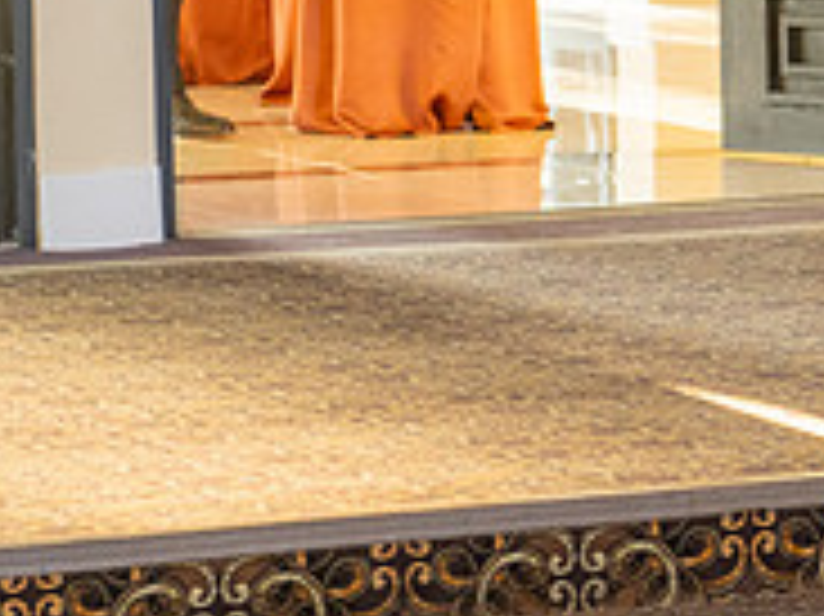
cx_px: 1418
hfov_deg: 6.7
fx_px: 6851
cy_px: 98
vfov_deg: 5.2
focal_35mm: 288
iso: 800
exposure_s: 1/80
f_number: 4
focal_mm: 70
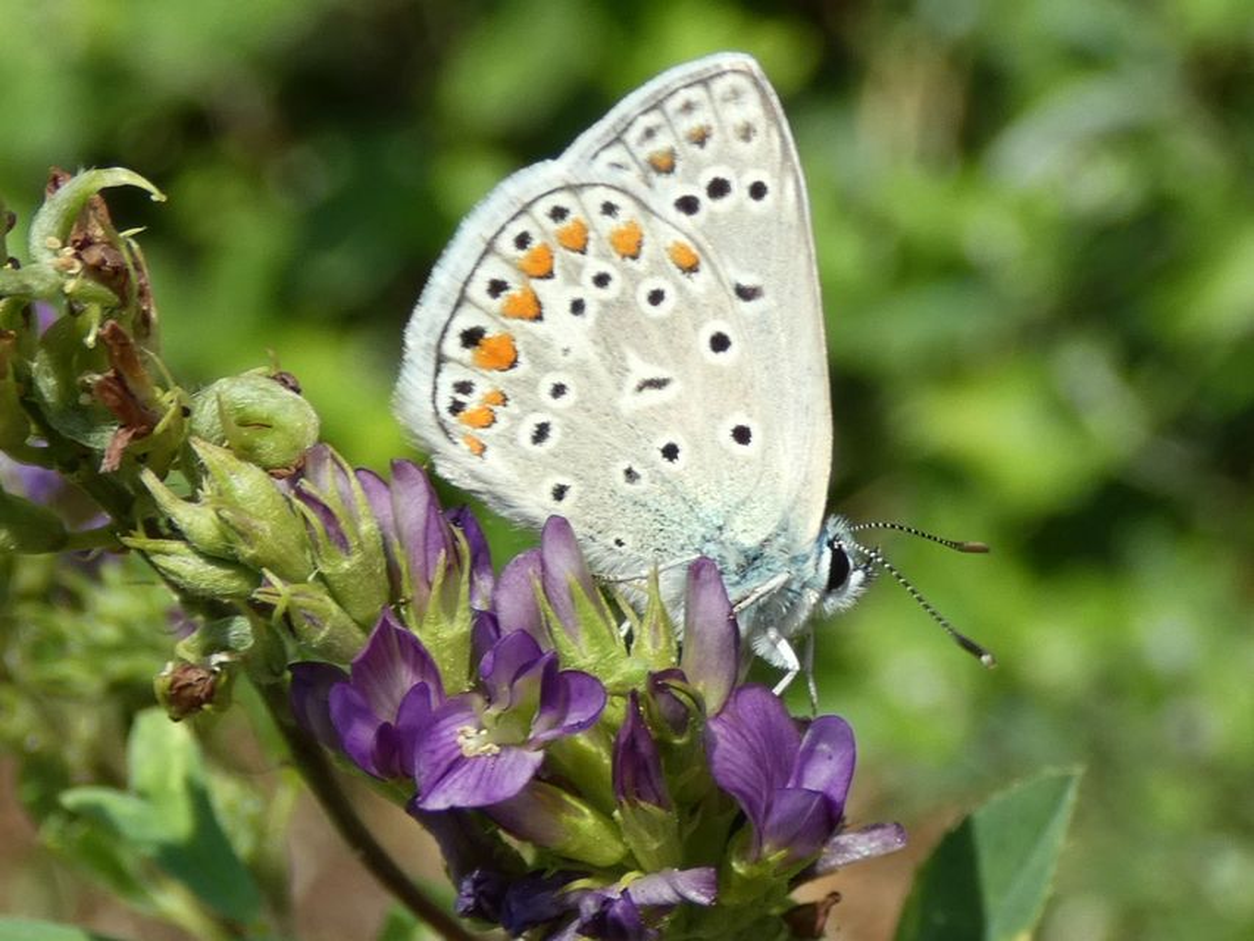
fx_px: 1739
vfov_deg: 30.3
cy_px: 470
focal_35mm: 48
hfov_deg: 39.7
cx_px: 627
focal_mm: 8.6
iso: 80
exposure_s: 1/320
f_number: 3.8
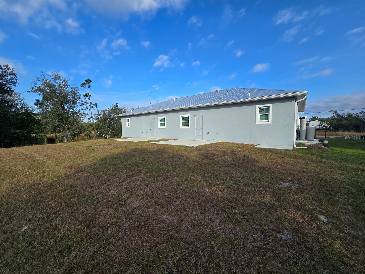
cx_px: 182
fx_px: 137
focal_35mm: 13
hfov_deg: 106.2
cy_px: 137
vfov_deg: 89.9
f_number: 2.2
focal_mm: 2.2
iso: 50
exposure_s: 1/1433
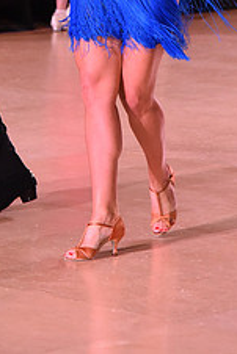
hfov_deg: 5.1
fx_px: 2652
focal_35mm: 269
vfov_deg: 7.6
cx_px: 60
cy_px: -99
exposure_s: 1/320
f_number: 5
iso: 2500
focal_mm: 105
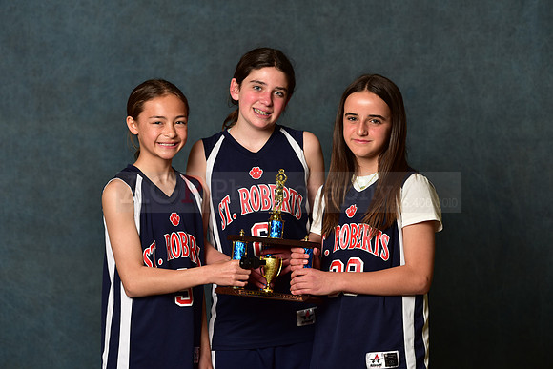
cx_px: 276
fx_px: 2305
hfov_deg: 13.7
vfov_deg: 9.2
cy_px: 184
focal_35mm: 150
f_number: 4.5
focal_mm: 150
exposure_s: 1/200
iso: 200
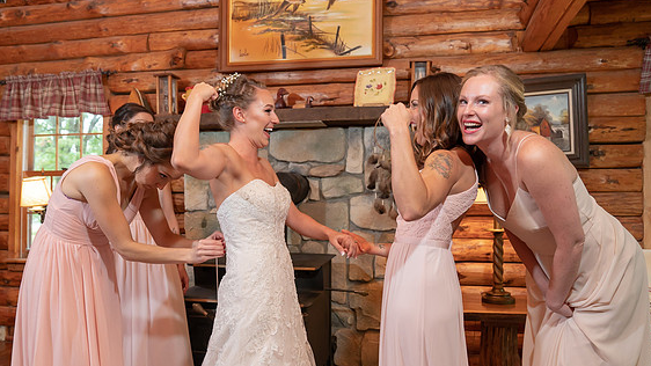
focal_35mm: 29
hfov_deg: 66.1
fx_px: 501
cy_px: 200
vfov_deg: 40.1
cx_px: 330
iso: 2000
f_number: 4
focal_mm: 26
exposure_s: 1/200
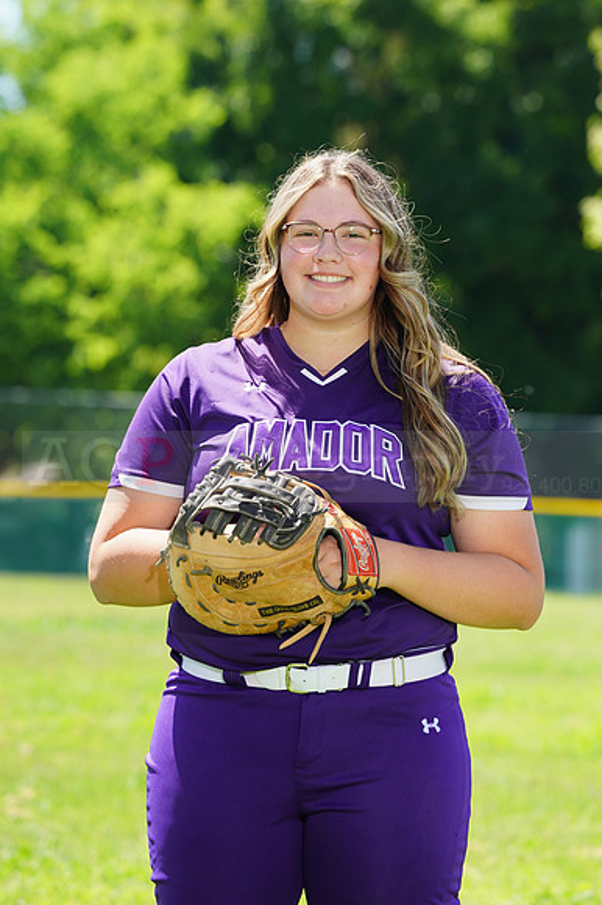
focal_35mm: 265
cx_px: 301
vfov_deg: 7.8
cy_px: 452
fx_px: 6655
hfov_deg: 5.2
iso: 200
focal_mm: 265
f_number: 9
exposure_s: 1/200
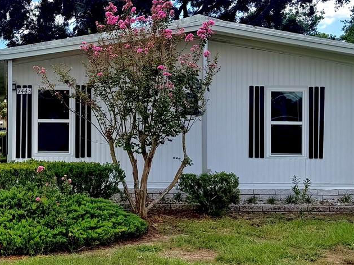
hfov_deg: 30.0
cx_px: 19
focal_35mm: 61
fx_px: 624
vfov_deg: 24.0
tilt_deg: +1.3
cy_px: 112
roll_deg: -0.1
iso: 80
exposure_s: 1/3759
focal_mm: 6.76
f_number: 1.78
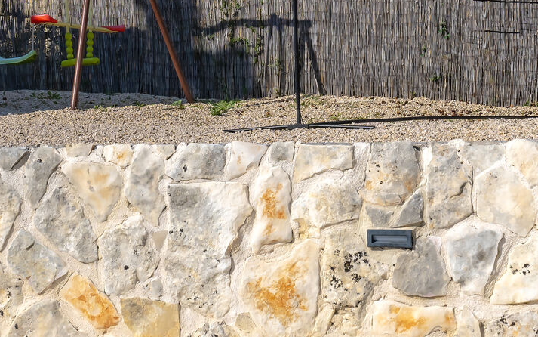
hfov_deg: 13.1
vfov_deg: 8.1
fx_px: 2347
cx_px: 315
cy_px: -35
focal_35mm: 160
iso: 200
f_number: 11
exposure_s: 1/640
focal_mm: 40
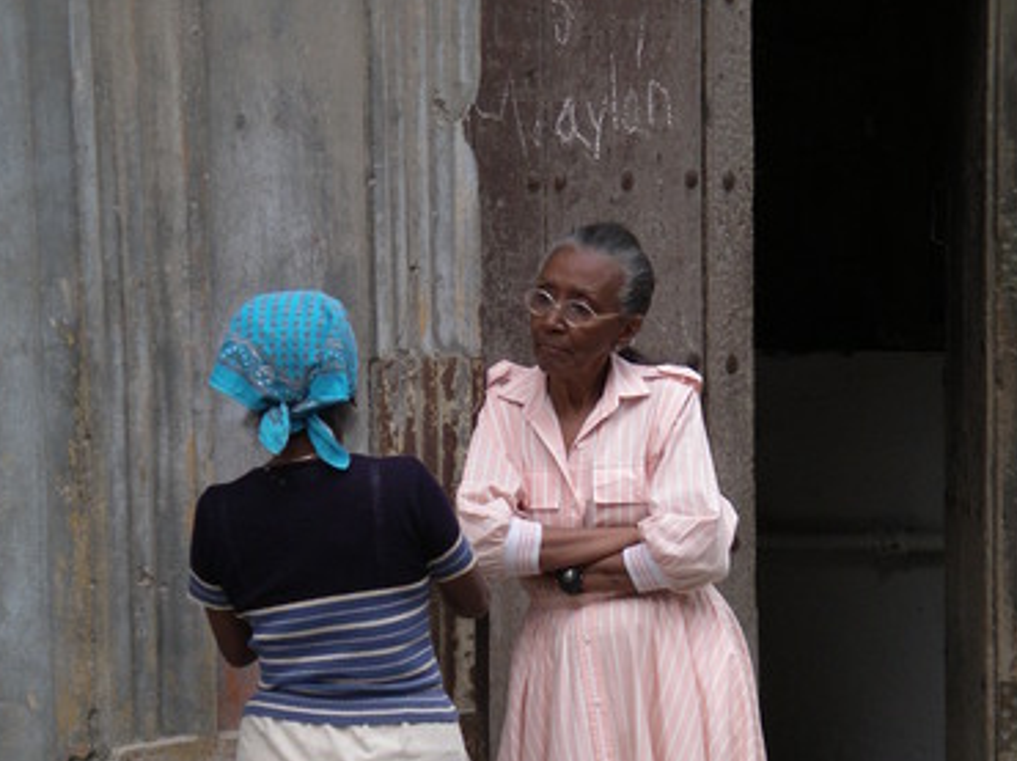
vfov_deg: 6.8
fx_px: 6430
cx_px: 495
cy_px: 639
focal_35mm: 219
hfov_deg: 9.0
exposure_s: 1/100
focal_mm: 32.5
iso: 200
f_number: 4.4
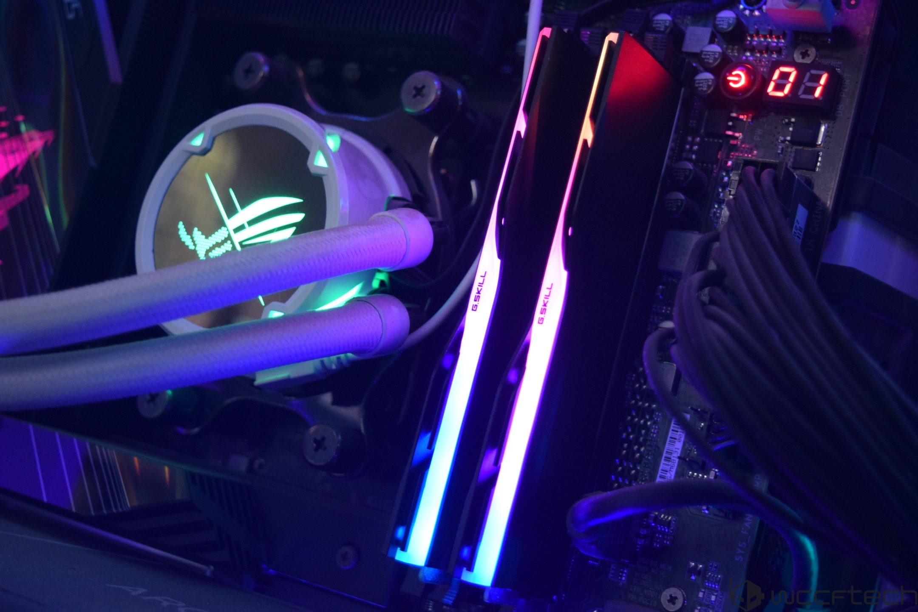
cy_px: 306
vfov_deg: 22.6
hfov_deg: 33.4
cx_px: 459
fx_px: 1530
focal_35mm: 60
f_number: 4.8
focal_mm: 40
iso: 1600
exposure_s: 1/15
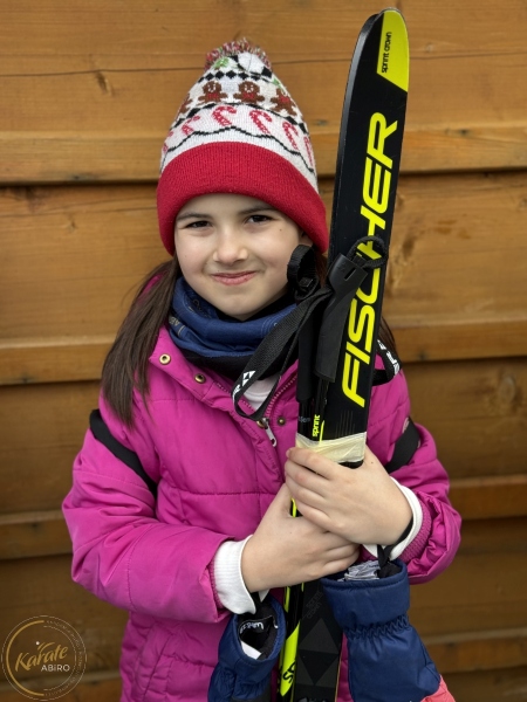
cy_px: 351
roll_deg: +0.4
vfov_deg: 39.7
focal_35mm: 48
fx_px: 974
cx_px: 264
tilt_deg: -19.1
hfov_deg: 30.3
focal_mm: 6.86
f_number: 1.78
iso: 80
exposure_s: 1/121
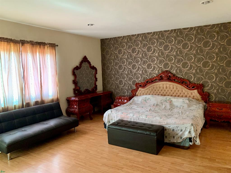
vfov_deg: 53.1
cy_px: 86
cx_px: 116
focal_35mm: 26
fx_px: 174
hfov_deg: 67.3
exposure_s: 1/37
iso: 400
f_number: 1.8
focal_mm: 4.25
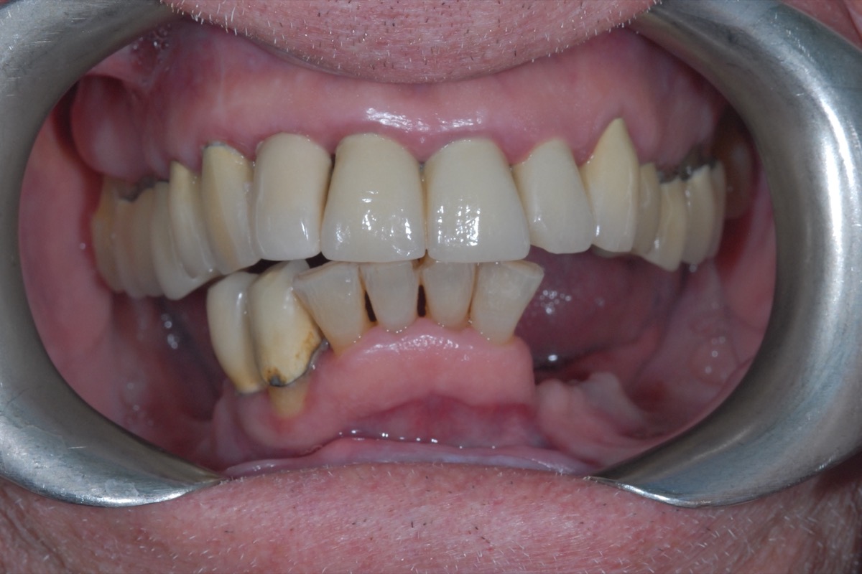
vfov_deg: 8.7
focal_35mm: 158
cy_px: 287
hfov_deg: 13.0
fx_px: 3771
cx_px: 431
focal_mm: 105
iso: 400
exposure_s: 1/60
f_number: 22
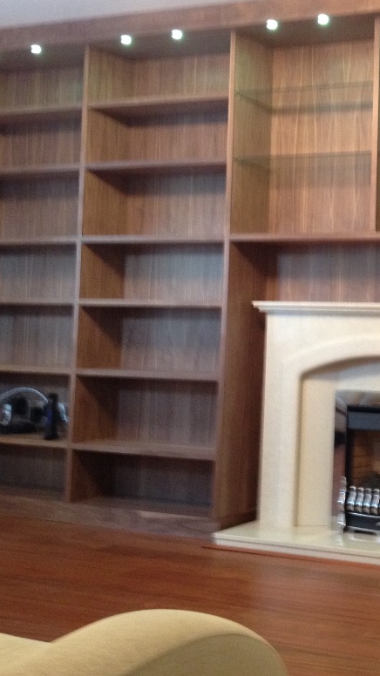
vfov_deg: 35.4
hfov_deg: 19.2
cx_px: 459
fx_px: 1058
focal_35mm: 59
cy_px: 290
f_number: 2.4
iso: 250
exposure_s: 1/20
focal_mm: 4.28
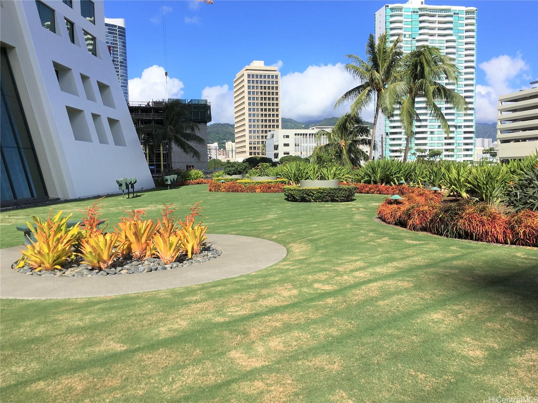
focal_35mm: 29
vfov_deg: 48.2
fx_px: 451
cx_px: 269
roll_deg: -0.4
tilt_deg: -5.4
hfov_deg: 61.7
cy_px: 202
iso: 25
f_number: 2.2
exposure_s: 1/2262
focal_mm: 4.15
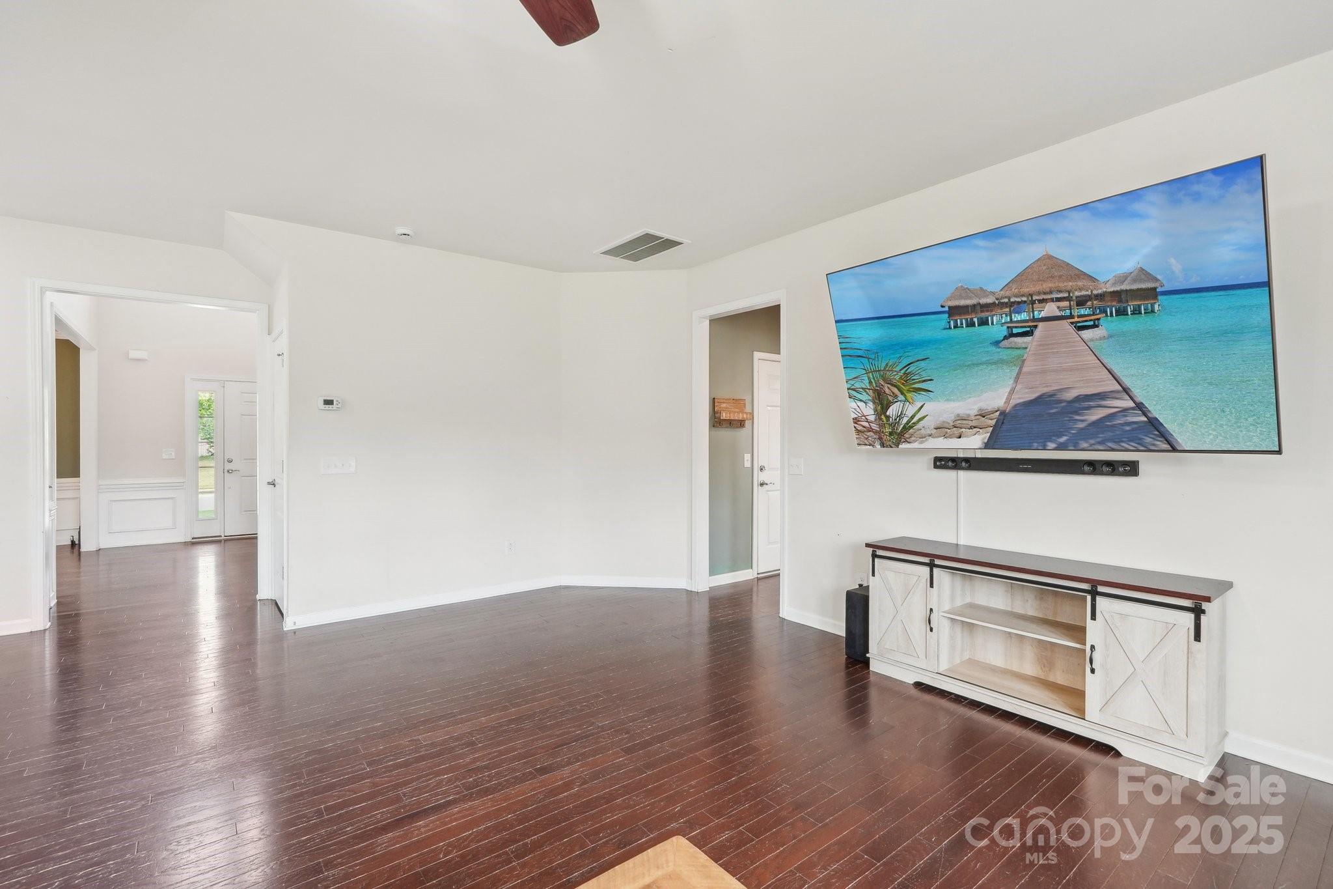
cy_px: 444
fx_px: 611
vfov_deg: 72.0
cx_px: 666
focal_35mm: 16
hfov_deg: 95.0
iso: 400
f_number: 8
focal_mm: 11
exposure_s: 1/8
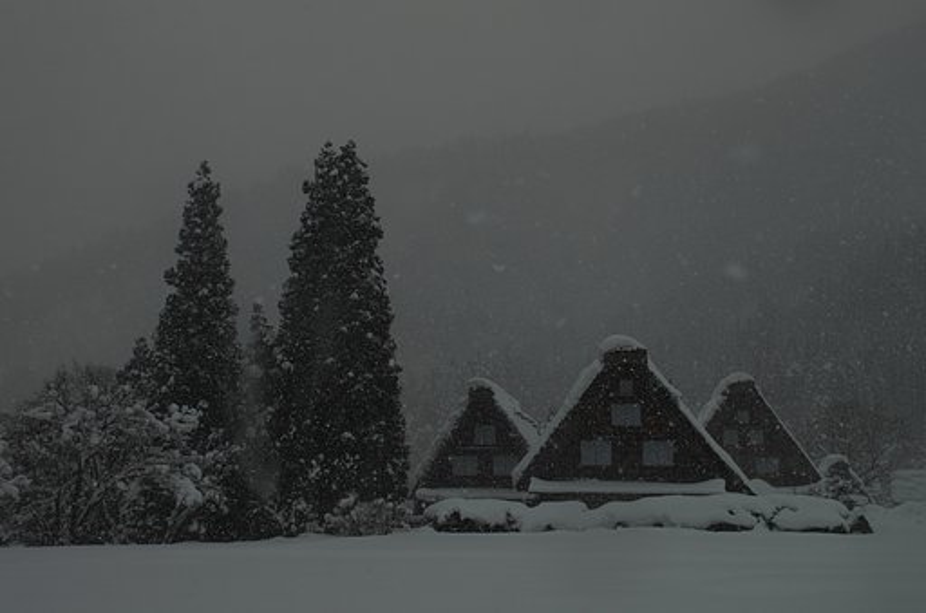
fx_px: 1489
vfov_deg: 23.3
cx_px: 463
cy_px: 306
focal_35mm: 58
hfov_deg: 34.6
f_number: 8
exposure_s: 1/800
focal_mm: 39
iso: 200
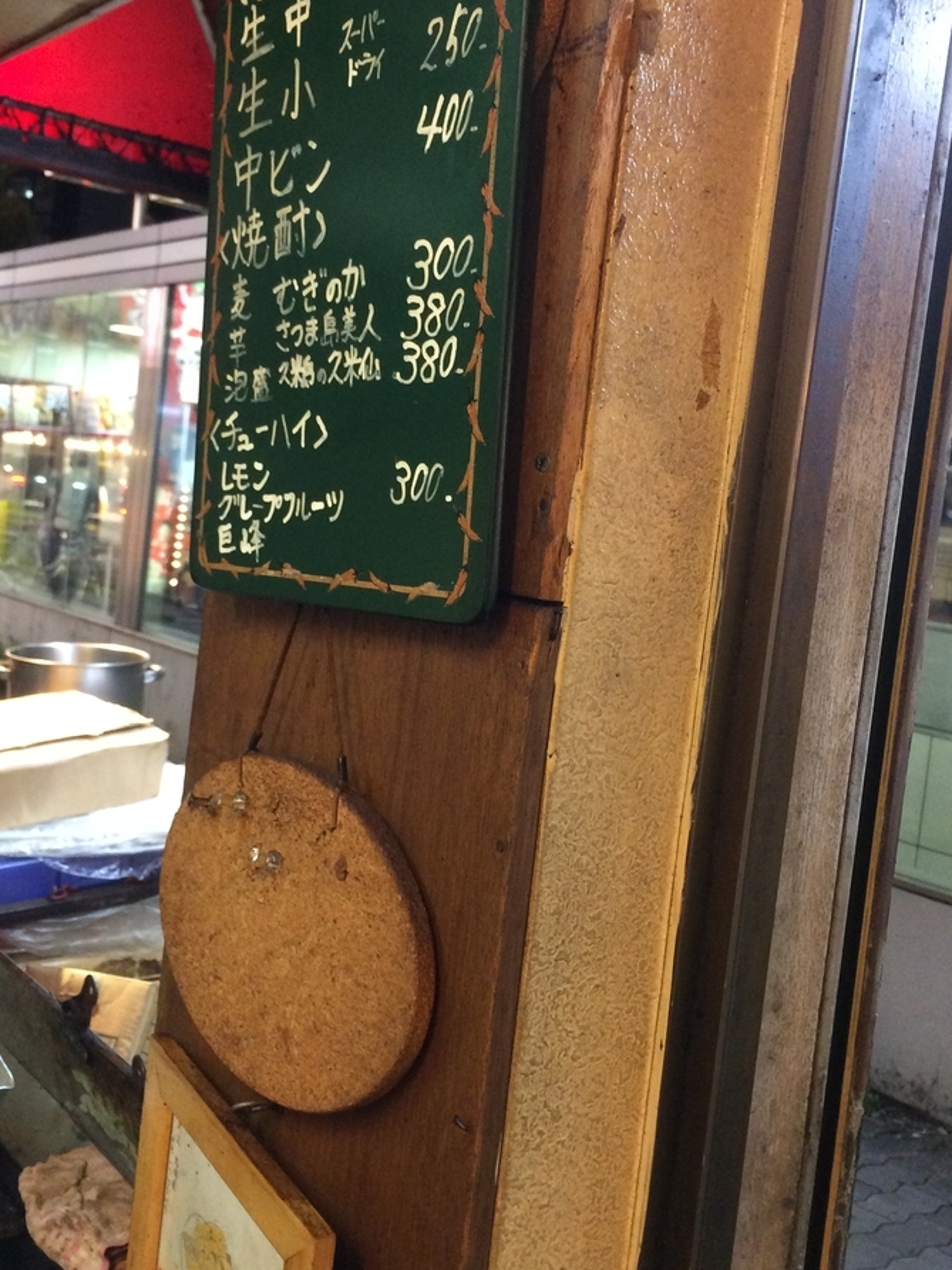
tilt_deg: -4.1
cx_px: 413
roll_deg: -4.3
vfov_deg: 47.8
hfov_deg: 36.8
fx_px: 1430
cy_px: 591
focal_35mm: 39
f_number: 2.2
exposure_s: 1/30
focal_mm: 4.15
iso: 320
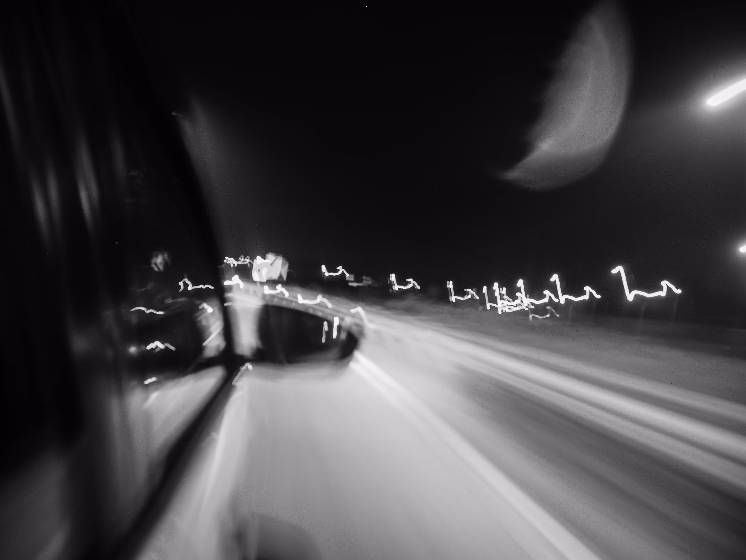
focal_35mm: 24
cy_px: 280
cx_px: 373
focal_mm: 12
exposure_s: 1/2
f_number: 3.5
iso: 640
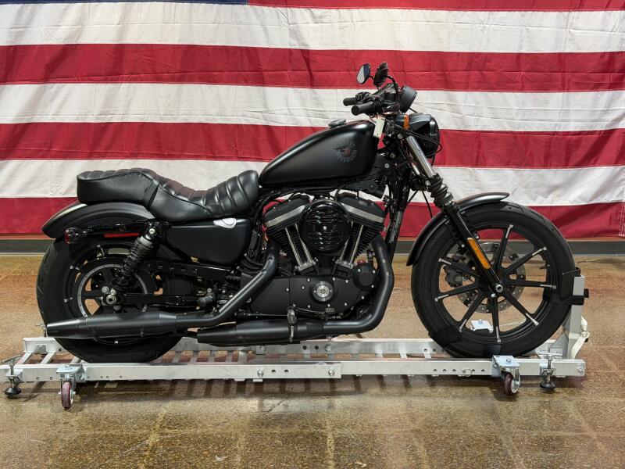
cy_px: 234
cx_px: 312
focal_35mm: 48
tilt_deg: -12.6
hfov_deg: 39.7
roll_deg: -0.3
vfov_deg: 30.3
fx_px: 867
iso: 80
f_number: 1.78
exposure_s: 1/60
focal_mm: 6.76
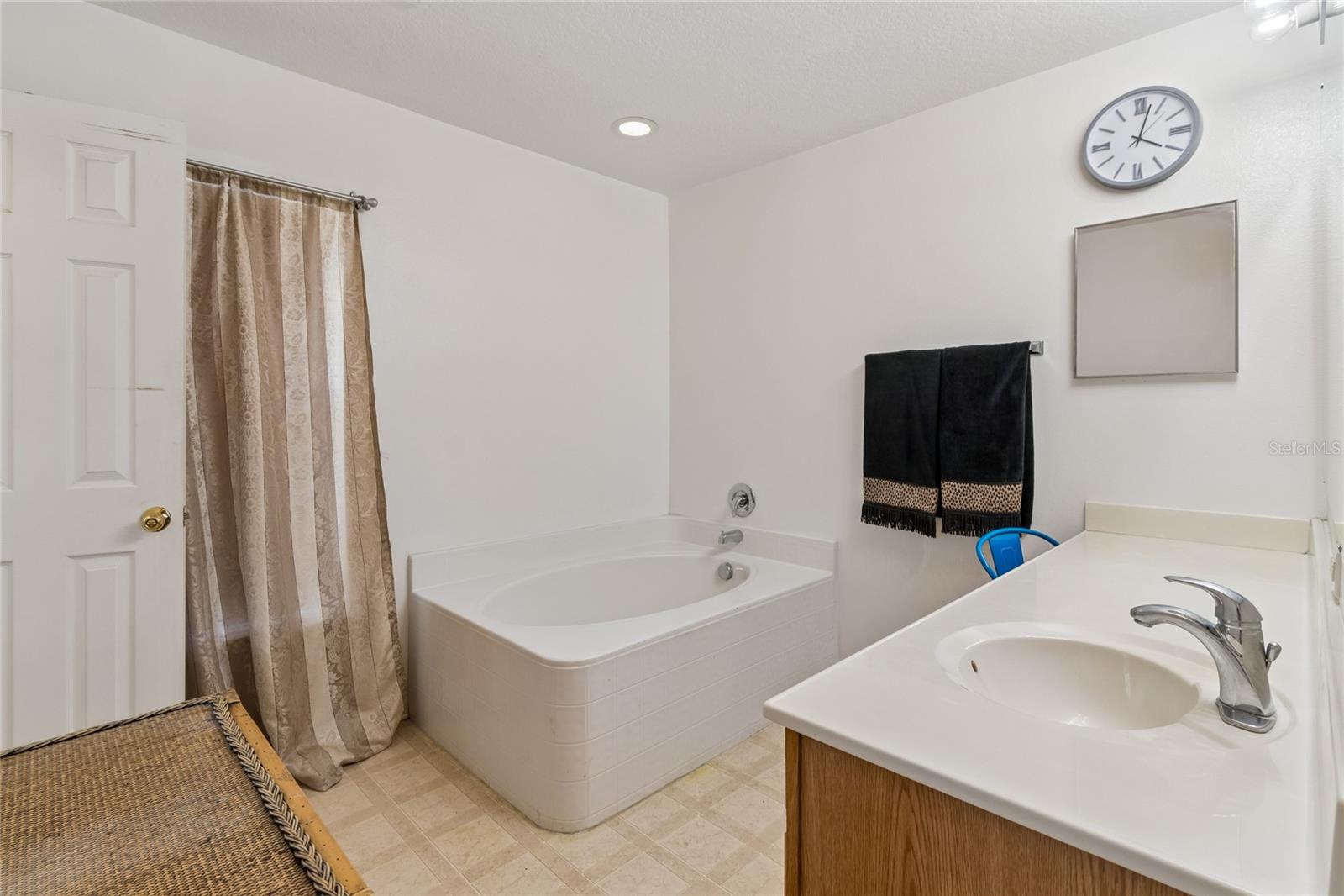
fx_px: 560
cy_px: 448
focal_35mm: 15
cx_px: 672
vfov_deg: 77.3
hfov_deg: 100.4
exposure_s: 1/15
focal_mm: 10
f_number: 7.1
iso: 100
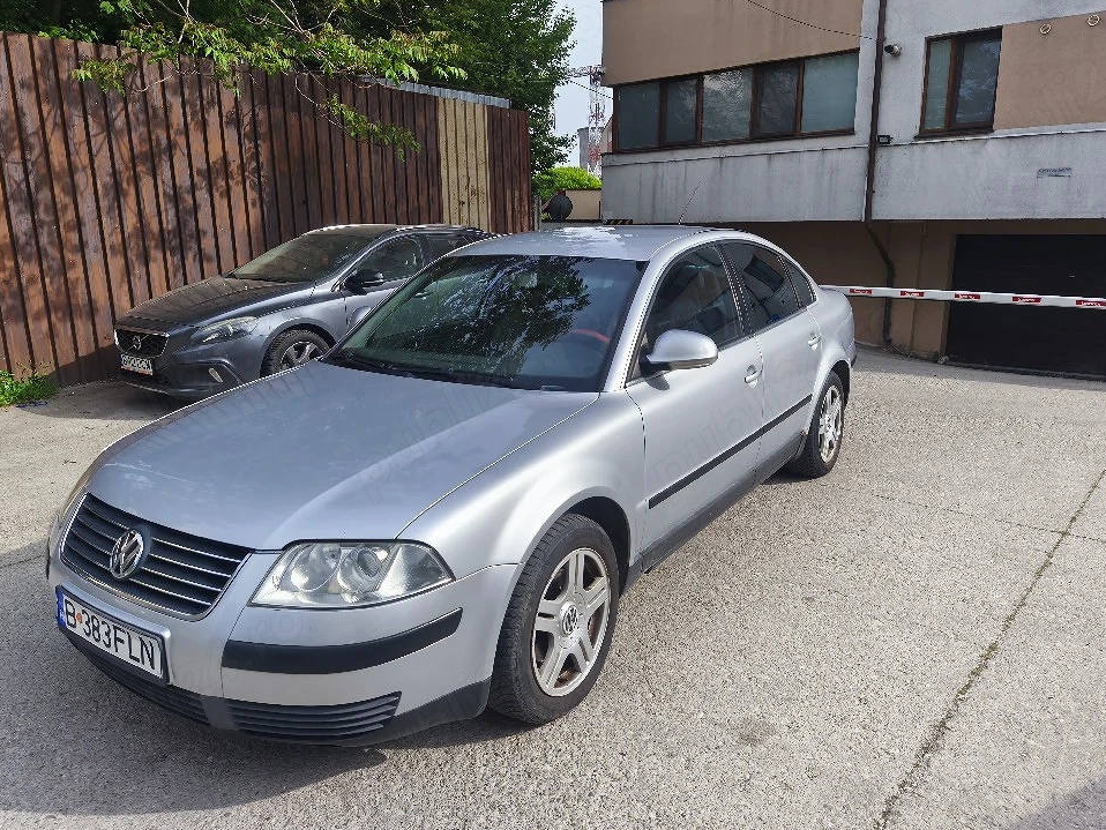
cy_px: 406
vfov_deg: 56.8
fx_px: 767
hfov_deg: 71.6
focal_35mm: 24
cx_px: 554
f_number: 1.65
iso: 50
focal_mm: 6.18
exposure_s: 1/238
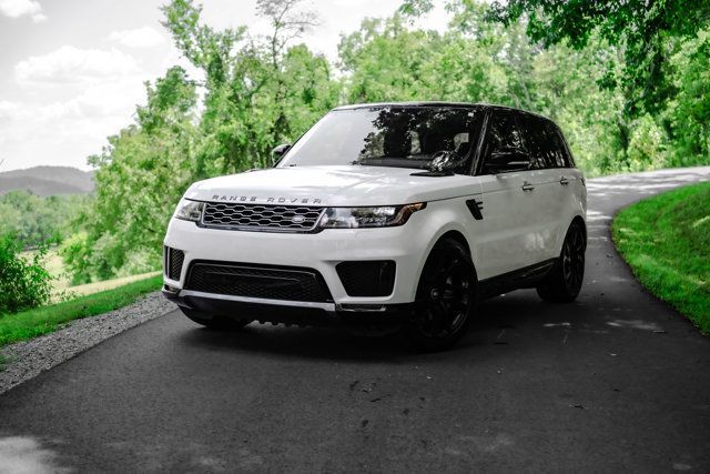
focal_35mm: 50
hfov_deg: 39.6
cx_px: 355
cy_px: 237
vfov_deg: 27.0
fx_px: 986
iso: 500
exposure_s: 1/1600
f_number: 3.5
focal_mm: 50
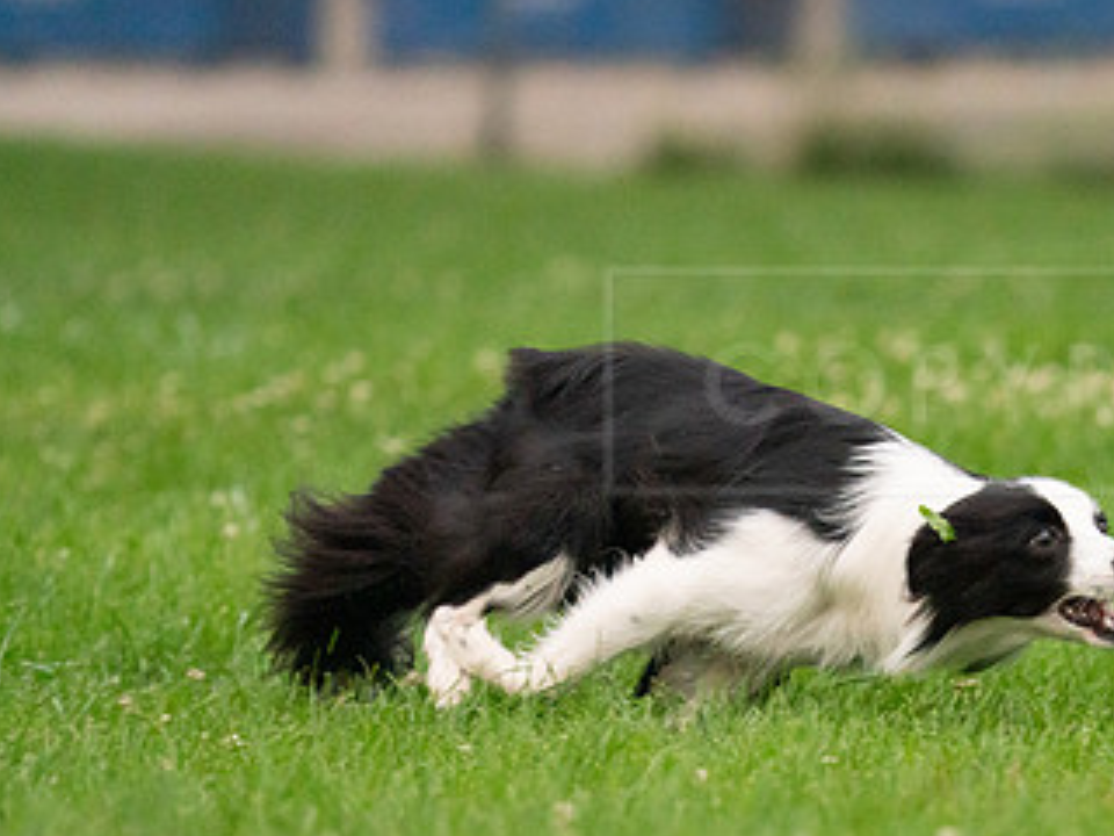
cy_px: 441
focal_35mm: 600
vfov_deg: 2.5
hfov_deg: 3.3
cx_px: 936
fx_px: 19309
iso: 6400
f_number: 6.3
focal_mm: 344
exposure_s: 1/1600
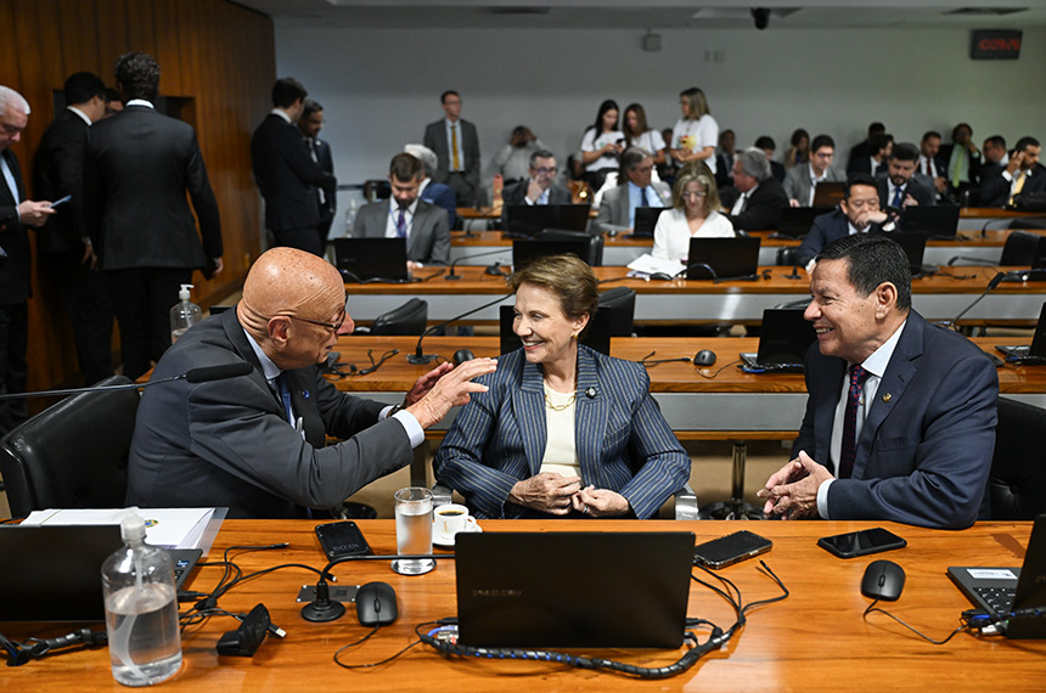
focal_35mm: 34
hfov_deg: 56.6
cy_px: 346
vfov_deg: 39.3
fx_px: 972
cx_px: 523
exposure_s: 1/200
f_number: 2.8
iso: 1600
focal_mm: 33.5
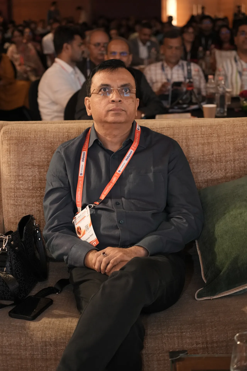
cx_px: 124
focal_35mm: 66
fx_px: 679
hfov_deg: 20.6
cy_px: 186
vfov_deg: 30.5
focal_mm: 66
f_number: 4
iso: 5000
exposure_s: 1/160
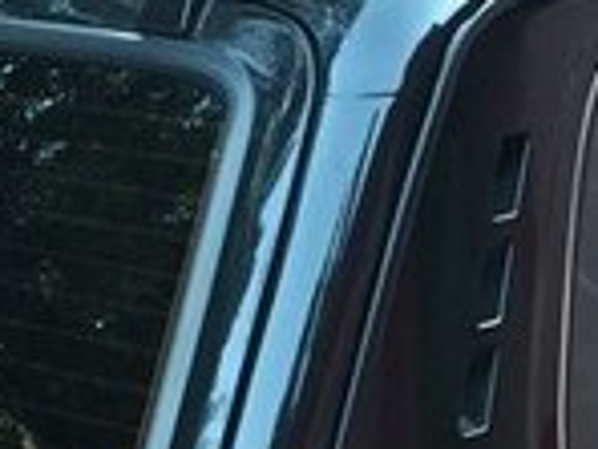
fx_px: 2229
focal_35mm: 129
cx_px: 469
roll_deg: +1.8
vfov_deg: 10.9
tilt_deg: -22.0
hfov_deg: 15.2
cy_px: 730
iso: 160
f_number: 2.2
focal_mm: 4.15
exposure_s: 1/33
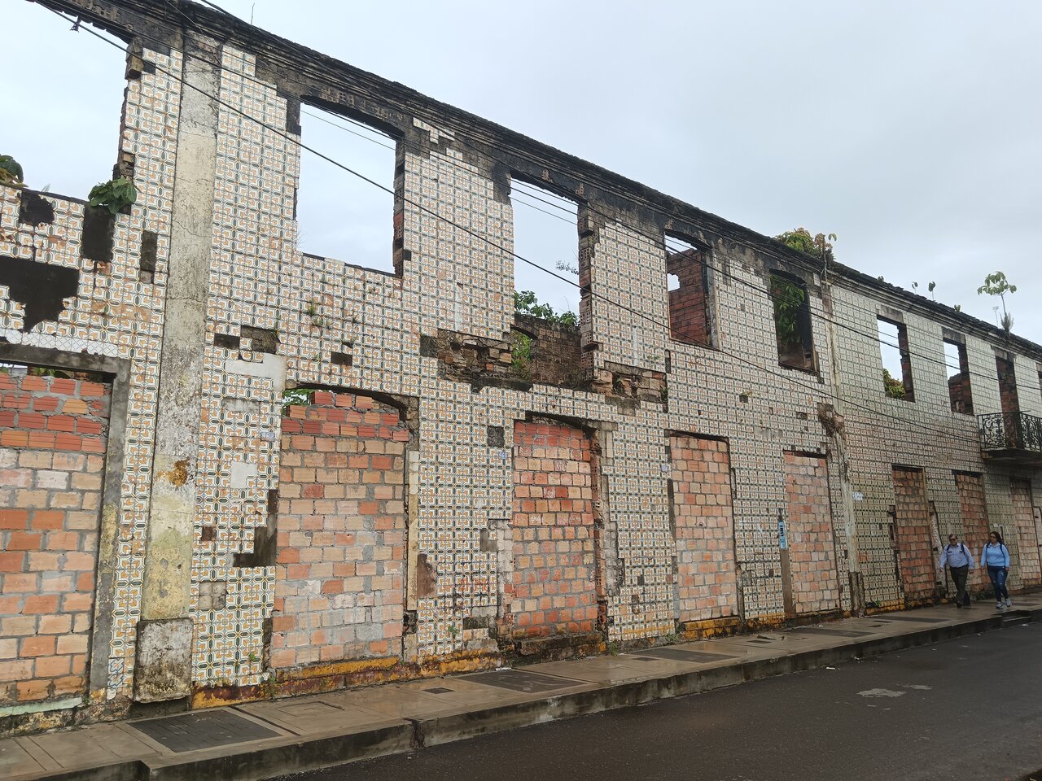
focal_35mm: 27
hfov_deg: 65.3
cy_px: 390
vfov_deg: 51.4
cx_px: 521
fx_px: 813
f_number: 1.9
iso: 100
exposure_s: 1/789
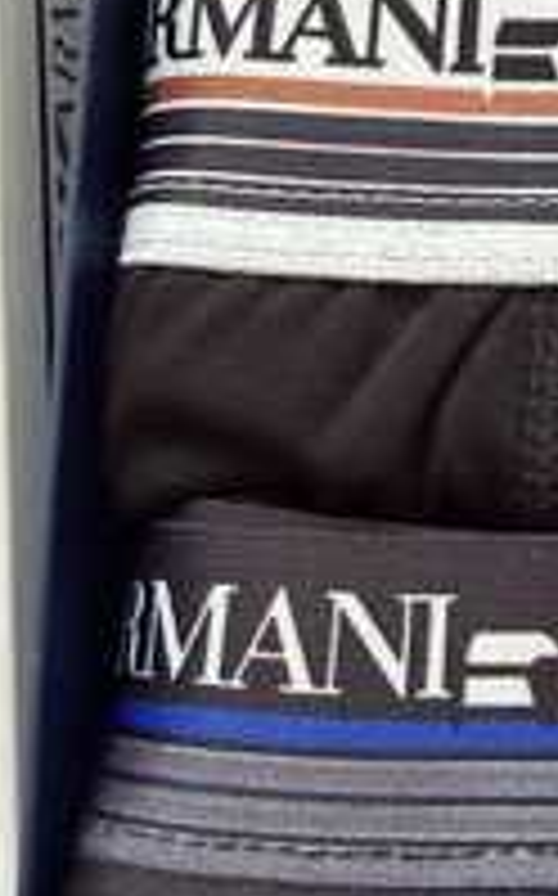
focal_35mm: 64
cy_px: 266
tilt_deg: -73.3
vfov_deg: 31.6
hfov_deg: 19.0
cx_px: 691
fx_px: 1561
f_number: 2.2
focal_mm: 2.22
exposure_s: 1/60
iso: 500
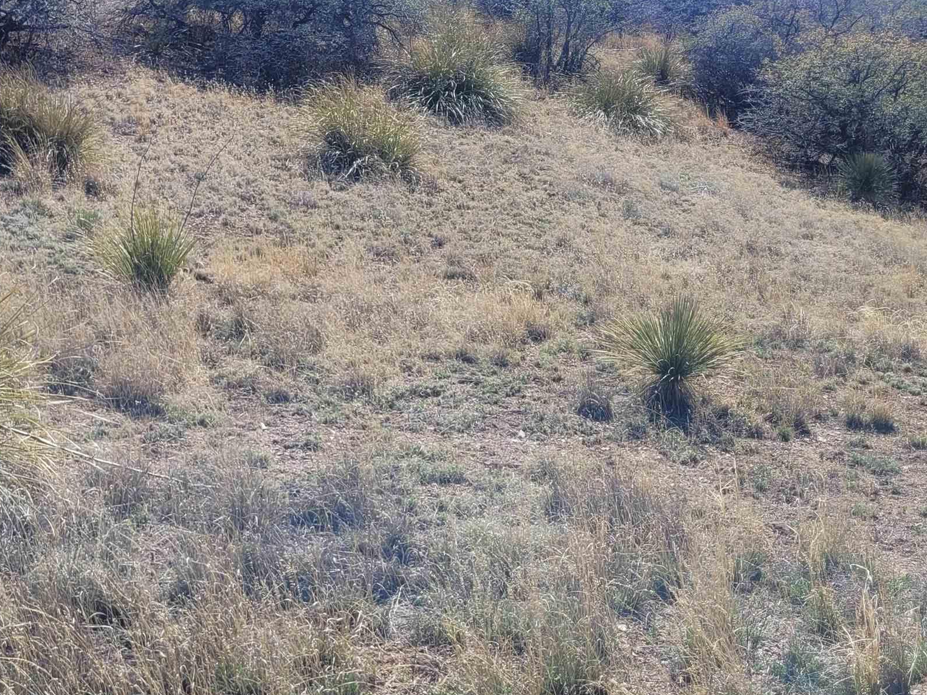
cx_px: 438
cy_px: 219
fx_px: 1339
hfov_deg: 38.2
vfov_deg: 28.9
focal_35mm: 50
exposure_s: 1/1889
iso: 40
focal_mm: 5.4
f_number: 1.8
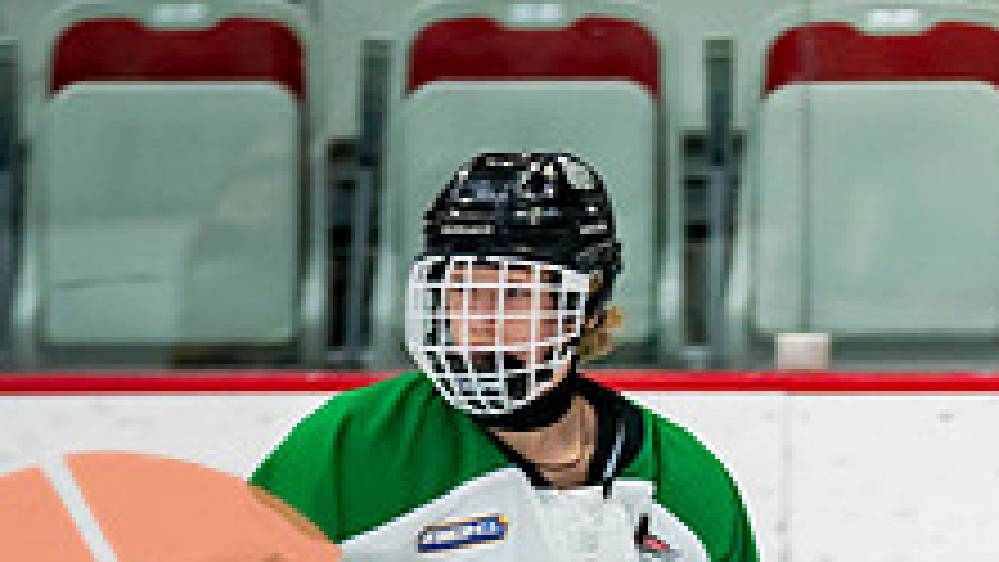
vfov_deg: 1.5
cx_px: 1627
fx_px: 21515
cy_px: 581
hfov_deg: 2.7
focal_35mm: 812
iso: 1250
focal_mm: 200
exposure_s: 1/640
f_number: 2.8
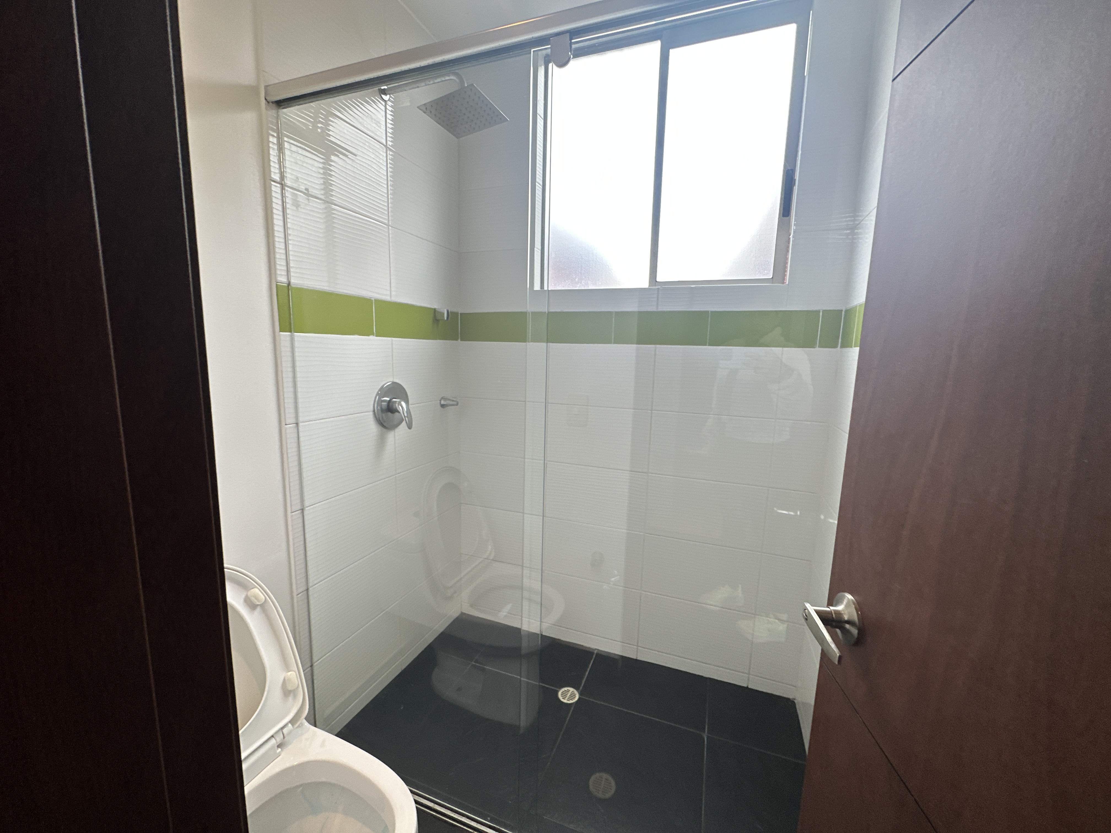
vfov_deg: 85.7
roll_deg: -1.6
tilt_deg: -8.9
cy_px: 416
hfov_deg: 102.1
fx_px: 449
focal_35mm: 14
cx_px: 556
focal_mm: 2.22
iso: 64
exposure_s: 1/120
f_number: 2.2
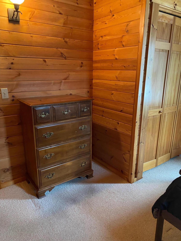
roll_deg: -0.7
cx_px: 90
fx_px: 181
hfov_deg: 53.1
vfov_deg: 67.3
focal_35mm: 26
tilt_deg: -14.6
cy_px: 120
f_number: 1.8
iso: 640
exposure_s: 1/30
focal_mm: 4.25
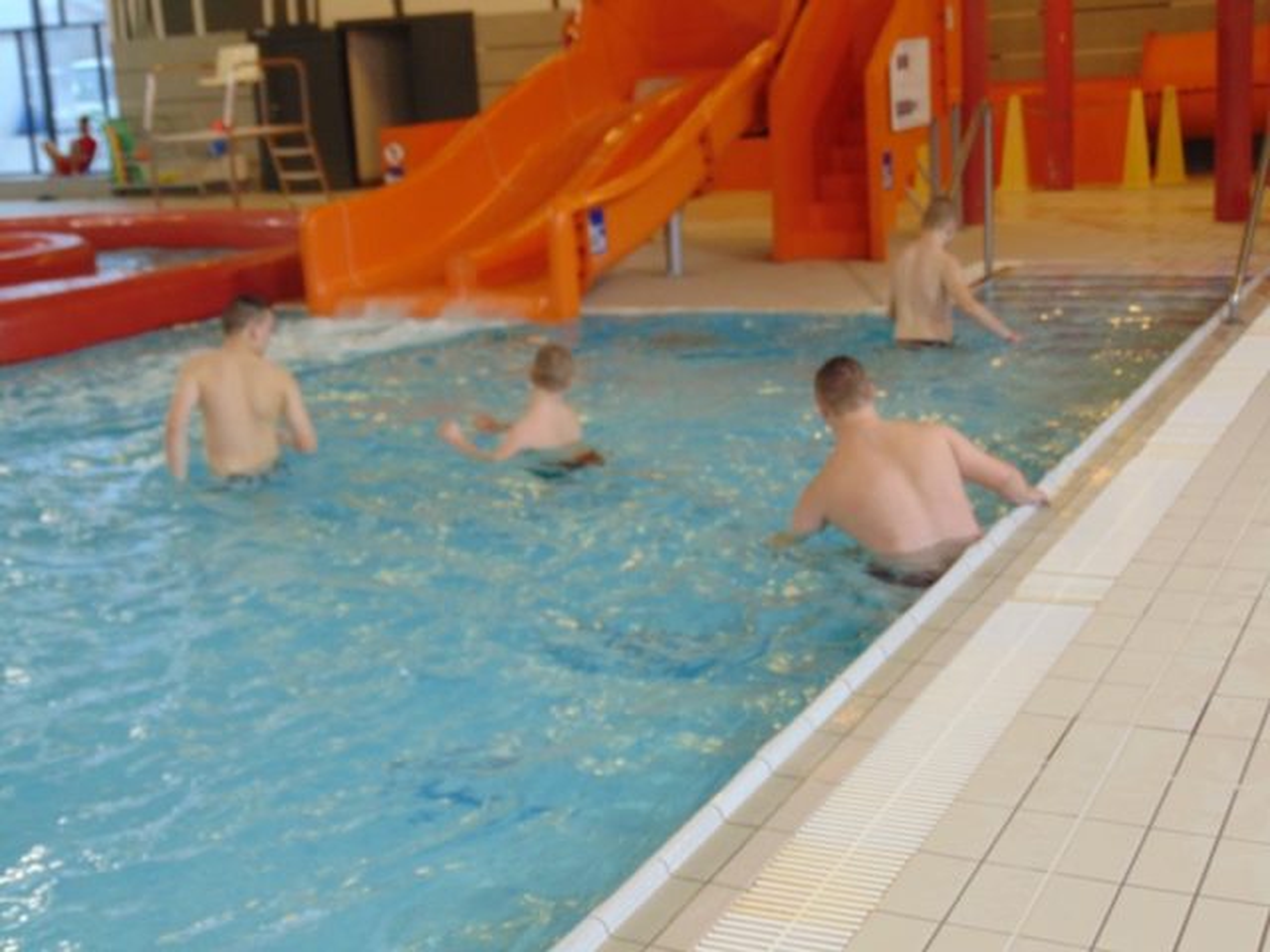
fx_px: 1834
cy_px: 476
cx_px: 635
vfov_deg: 29.1
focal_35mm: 50
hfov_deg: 38.2
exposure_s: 1/60
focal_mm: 9
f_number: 3.5
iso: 80
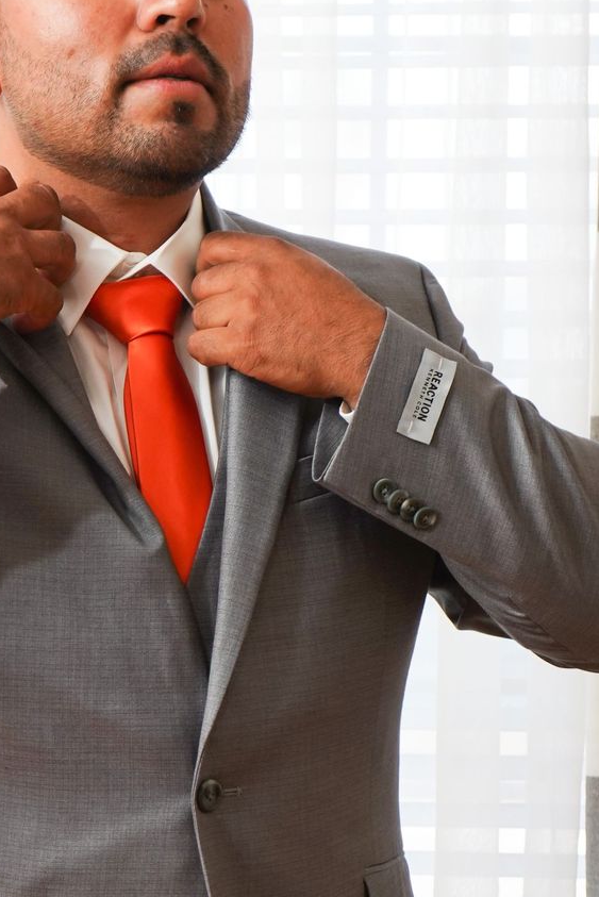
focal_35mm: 112
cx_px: 139
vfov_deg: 18.1
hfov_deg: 12.2
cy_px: 715
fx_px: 2792
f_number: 5.6
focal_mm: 42
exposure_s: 1/125
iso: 640
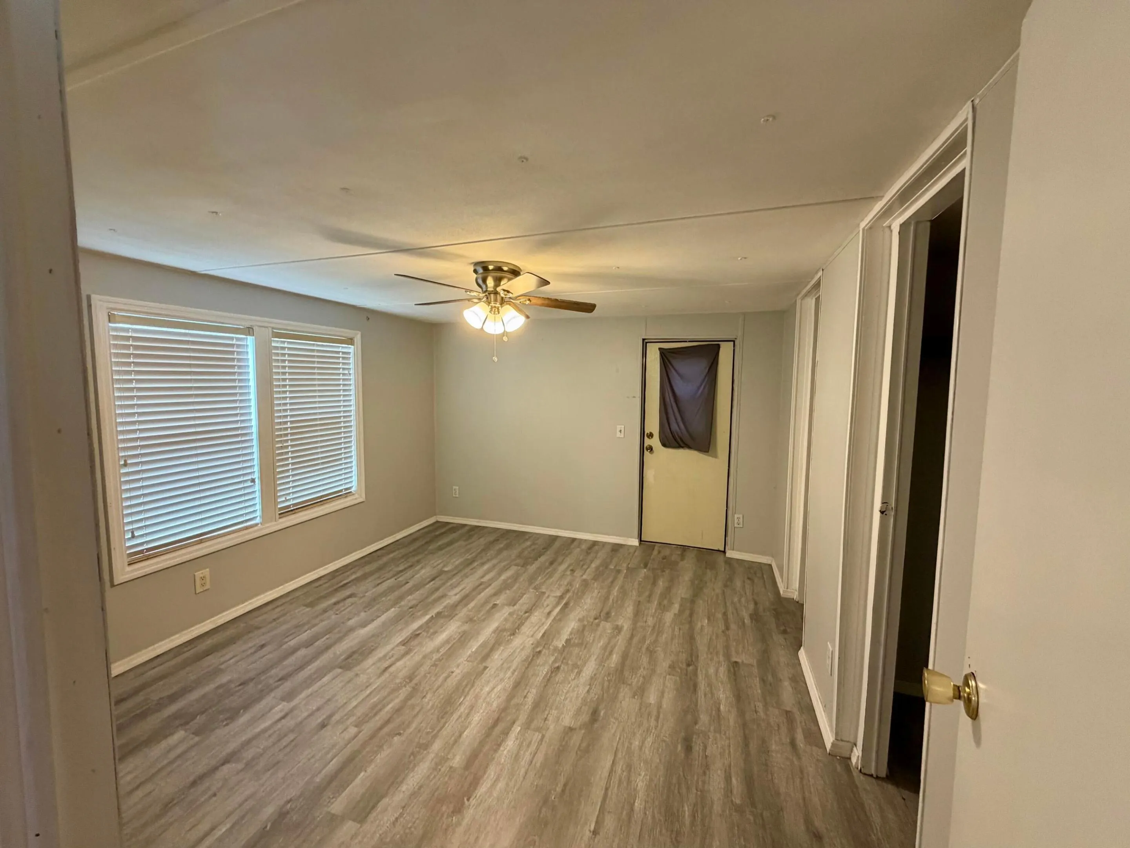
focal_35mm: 14
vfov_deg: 85.7
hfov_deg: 102.1
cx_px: 565
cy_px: 424
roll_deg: -1.1
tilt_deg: -4.1
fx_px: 457
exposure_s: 1/60
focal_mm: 2.22
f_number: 2.2
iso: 200
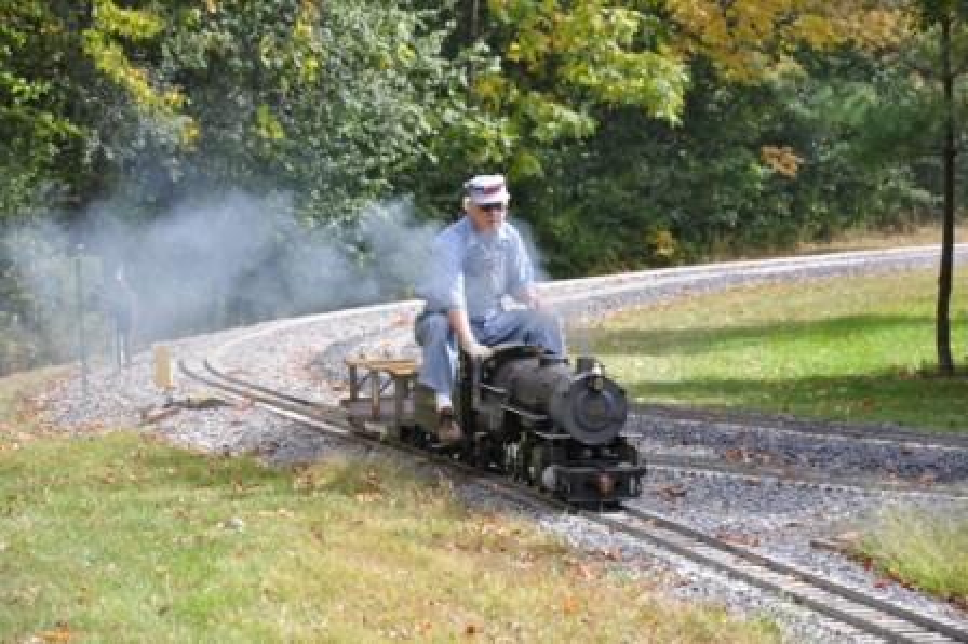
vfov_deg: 10.1
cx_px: 484
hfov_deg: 15.2
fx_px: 3627
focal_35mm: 135
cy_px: 322
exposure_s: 1/250
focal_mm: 90
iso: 200
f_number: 8
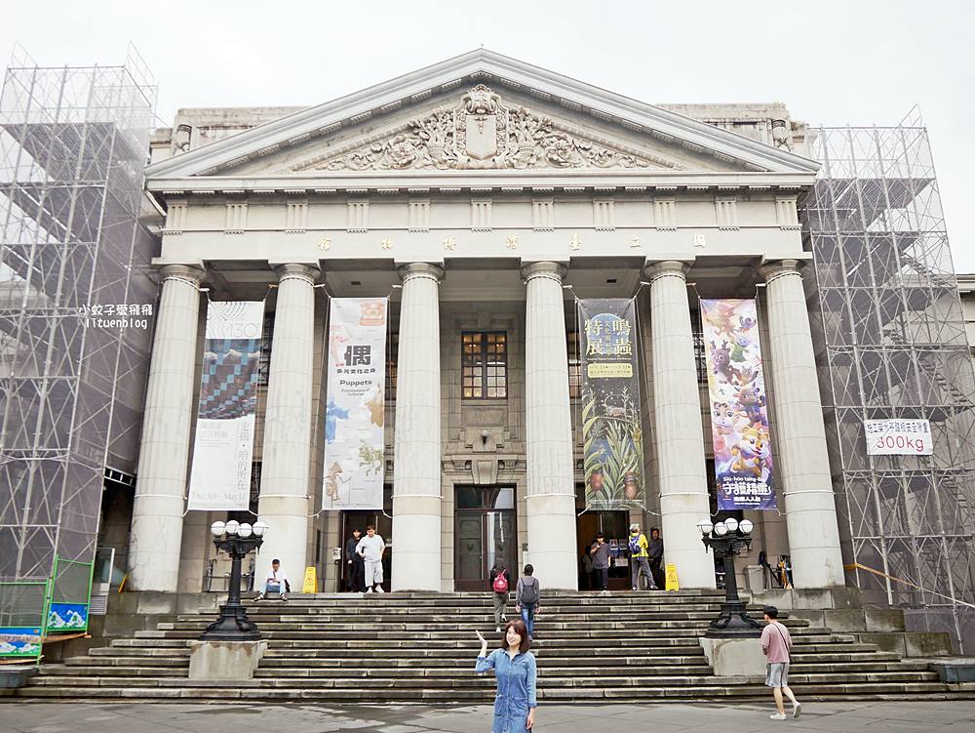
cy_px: 366
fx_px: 789
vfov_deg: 49.8
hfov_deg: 63.4
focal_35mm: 28
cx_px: 488
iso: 200
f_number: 3.5
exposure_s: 1/500
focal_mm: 14
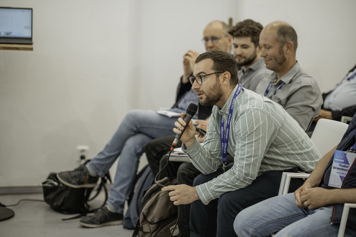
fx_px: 840
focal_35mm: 85
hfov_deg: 23.9
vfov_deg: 16.1
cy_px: 118
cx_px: 178
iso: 640
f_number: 2
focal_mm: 85
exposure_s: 1/200
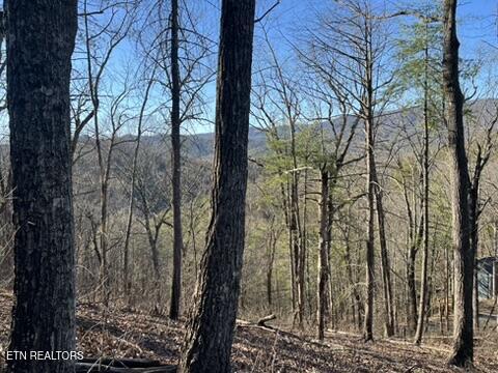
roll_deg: +2.6
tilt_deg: -7.0
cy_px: 186
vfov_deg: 53.1
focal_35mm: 26
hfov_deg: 67.3
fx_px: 374
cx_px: 249
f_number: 1.5
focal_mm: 5.7
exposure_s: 1/1344
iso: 50
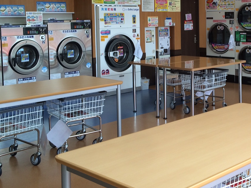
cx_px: 199
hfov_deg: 32.4
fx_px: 421
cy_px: 41
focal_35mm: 58
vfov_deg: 24.9
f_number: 2.2
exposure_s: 1/122
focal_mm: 4.12
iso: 32
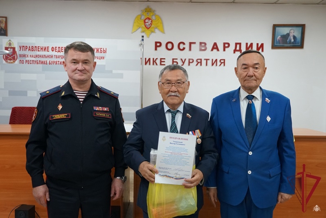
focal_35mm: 38
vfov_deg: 35.5
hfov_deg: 51.3
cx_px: 163
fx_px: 340
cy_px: 109
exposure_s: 1/160
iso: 2000
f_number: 4
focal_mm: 25
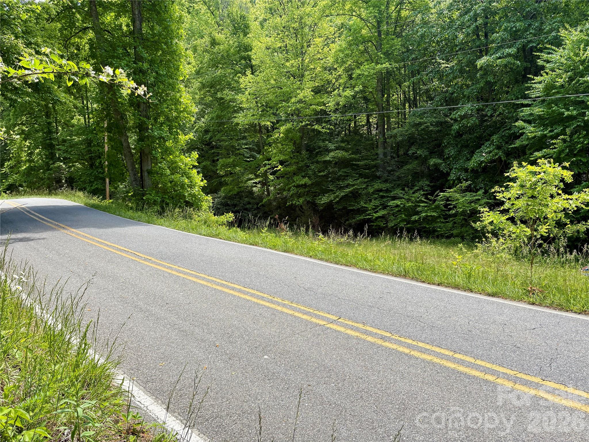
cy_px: 221
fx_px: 442
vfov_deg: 53.1
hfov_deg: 67.3
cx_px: 294
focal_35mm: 26
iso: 50
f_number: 1.6
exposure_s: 1/1217
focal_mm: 5.96
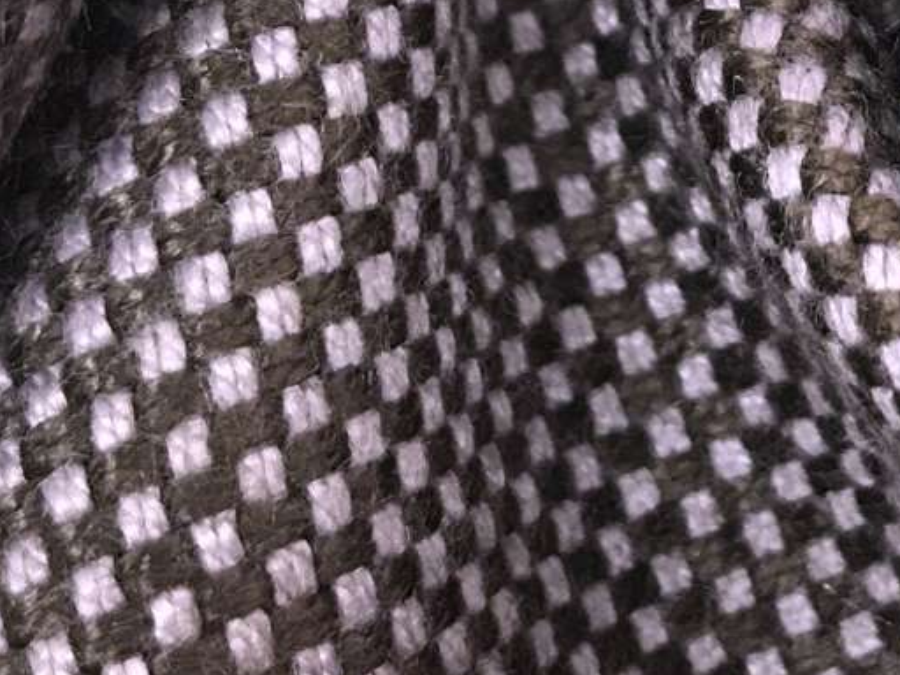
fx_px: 2730
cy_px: -149
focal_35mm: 105
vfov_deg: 13.7
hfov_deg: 18.1
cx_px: 981
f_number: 1.8
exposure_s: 1/15
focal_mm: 3.99
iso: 50
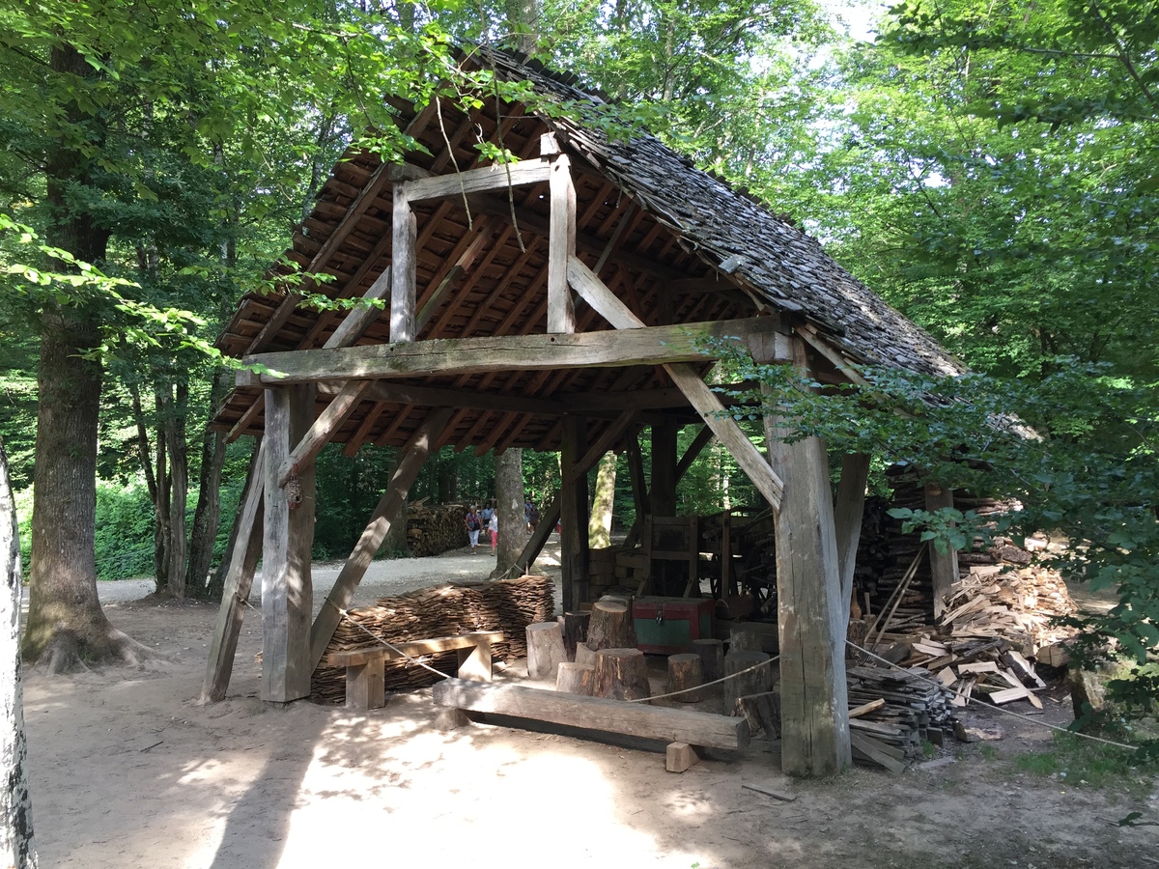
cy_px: 434
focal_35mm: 29
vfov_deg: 48.2
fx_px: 971
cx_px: 580
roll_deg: -1.5
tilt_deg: -0.4
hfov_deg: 61.7
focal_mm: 4.15
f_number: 2.2
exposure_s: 1/100
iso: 50
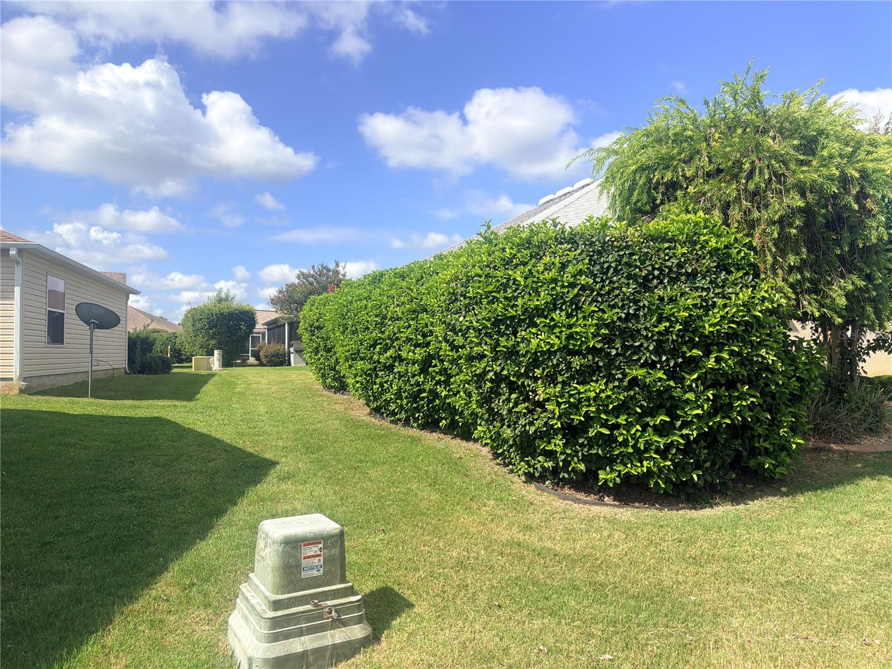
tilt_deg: -1.3
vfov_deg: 56.8
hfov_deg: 71.6
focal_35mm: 24
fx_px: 618
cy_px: 334
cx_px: 446
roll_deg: -2.1
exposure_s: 1/4673
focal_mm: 6.76
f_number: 1.78
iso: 80
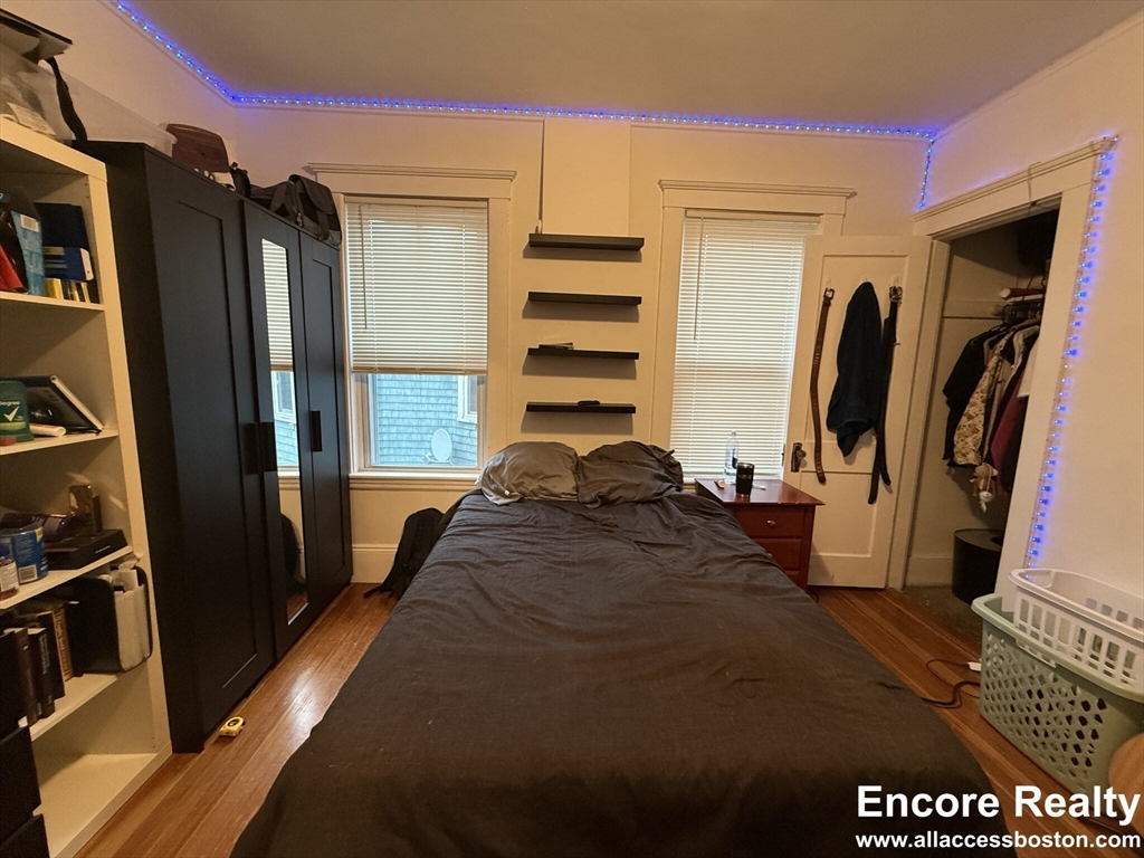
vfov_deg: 85.7
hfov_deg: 102.1
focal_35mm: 14
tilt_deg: -9.1
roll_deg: -2.7
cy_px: 429
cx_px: 572
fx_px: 463
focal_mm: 2.22
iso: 250
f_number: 2.2
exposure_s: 1/60
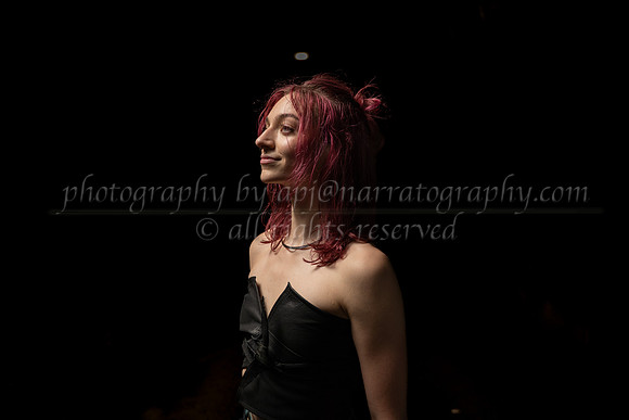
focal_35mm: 28
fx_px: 489
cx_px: 314
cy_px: 210
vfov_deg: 46.4
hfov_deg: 65.5
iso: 400
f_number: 2.8
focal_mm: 28
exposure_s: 1/400
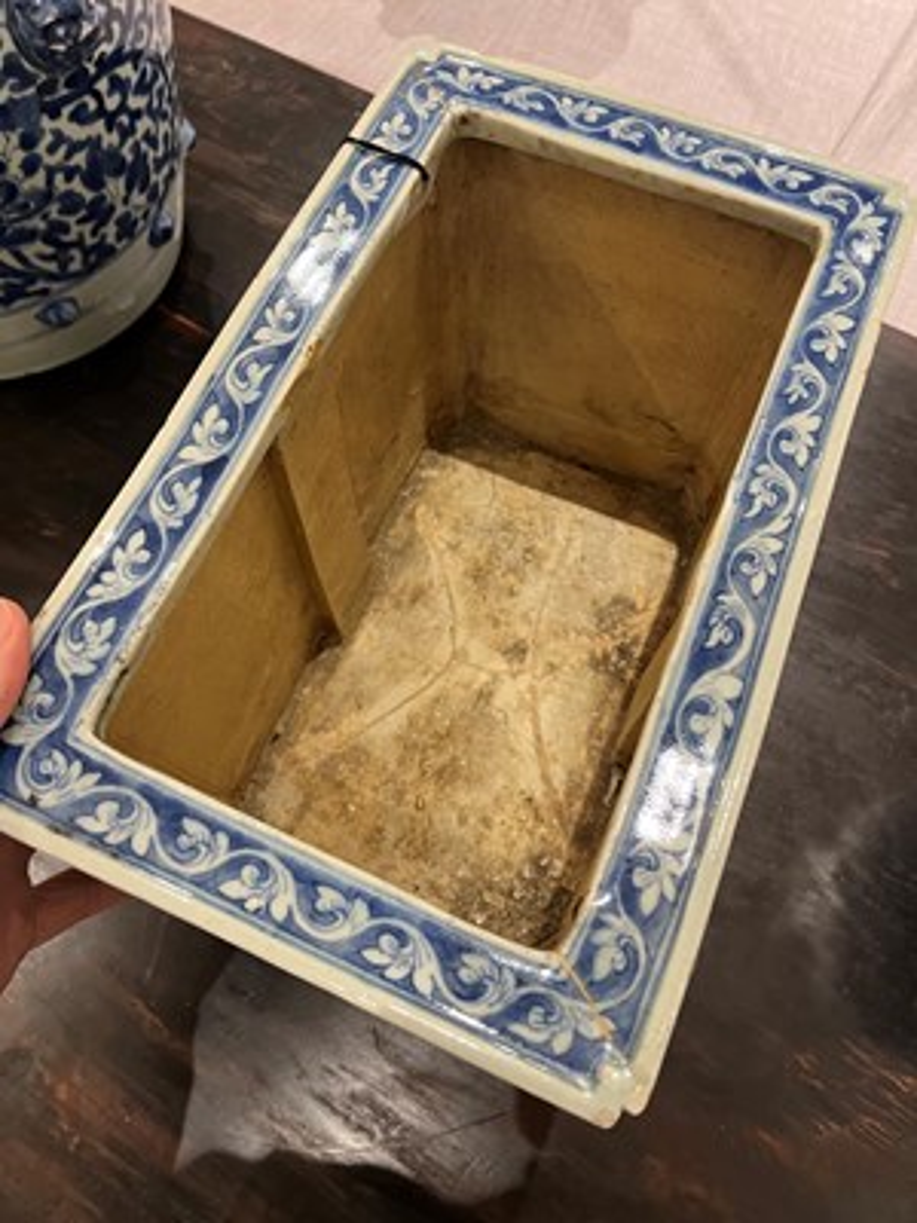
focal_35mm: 26
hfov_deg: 53.1
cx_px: 458
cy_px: 612
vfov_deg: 67.3
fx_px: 918
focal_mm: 5.1
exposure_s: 1/60
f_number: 1.6
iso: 250
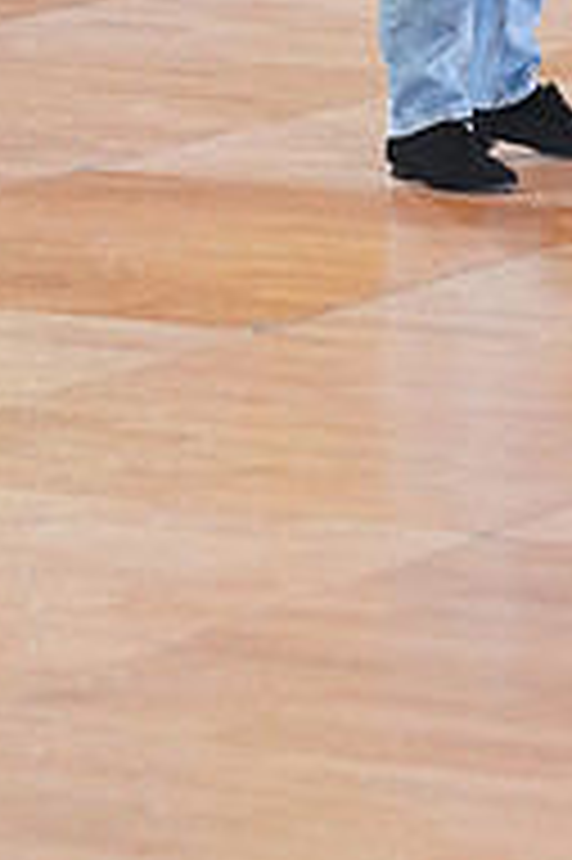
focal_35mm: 380
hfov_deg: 3.6
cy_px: -396
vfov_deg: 5.4
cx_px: 799
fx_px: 9072
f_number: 2.8
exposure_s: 1/500
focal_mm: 125
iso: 2500
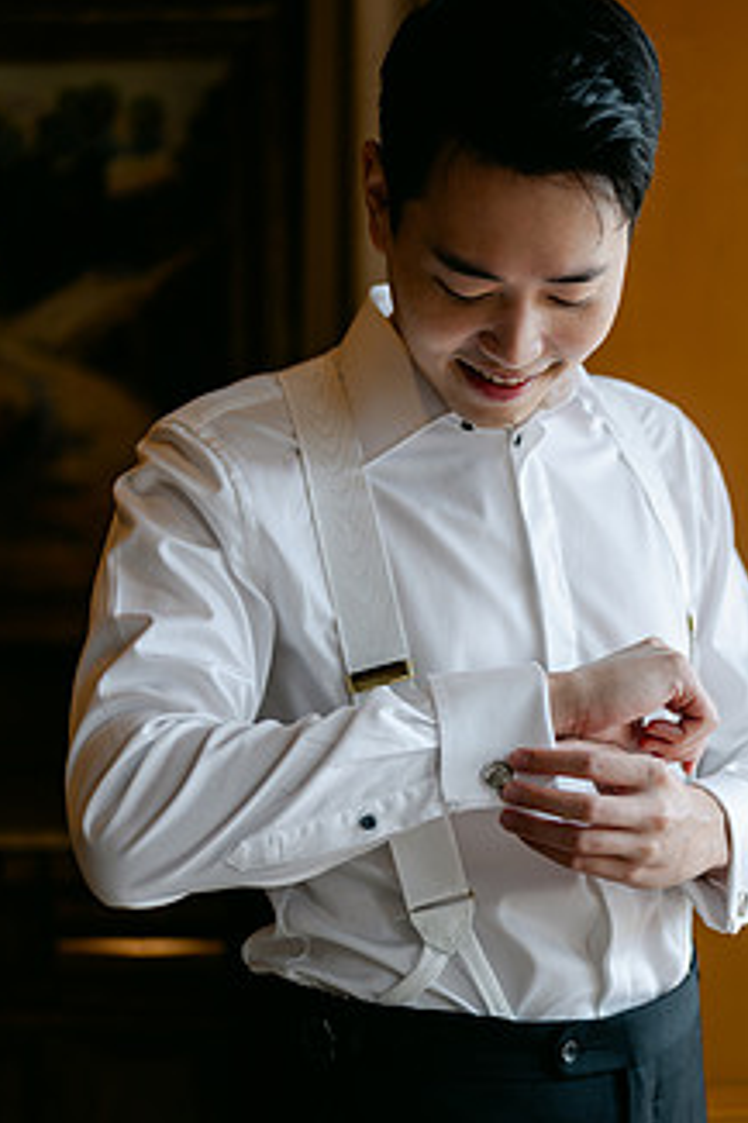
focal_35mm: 69
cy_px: 606
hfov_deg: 19.7
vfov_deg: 29.2
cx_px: 496
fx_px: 2153
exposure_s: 1/125
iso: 64
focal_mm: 50
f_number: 1.8
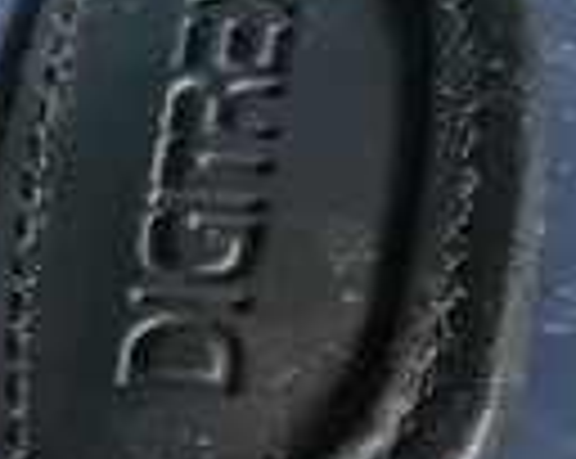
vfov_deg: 7.2
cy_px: -202
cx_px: -932
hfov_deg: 8.2
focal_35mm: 211
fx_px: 3592
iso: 80
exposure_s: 1/120
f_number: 2
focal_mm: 2.87
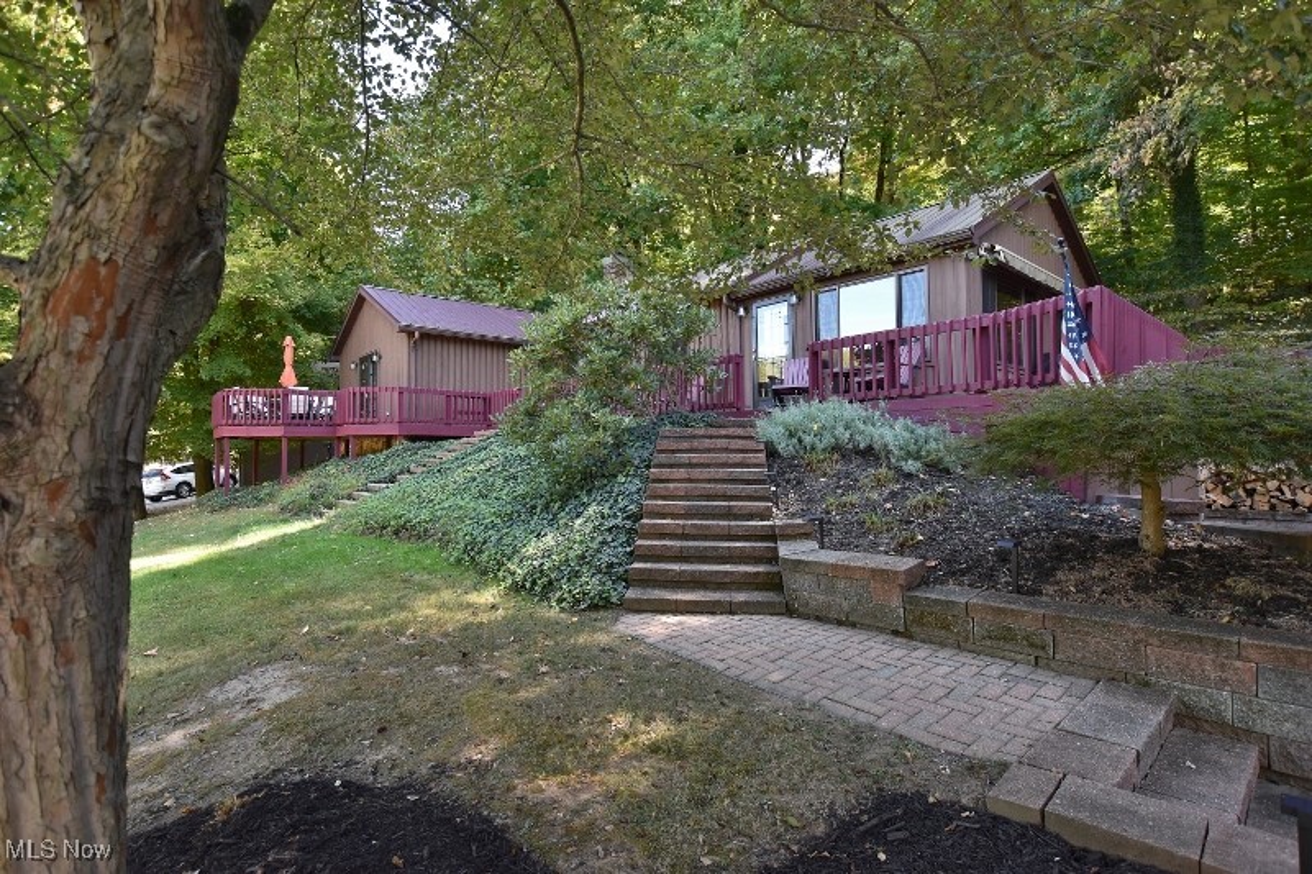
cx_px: 656
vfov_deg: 69.6
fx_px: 628
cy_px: 437
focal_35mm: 17
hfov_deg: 92.5
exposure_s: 1/100
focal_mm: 11.5
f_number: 5
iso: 400
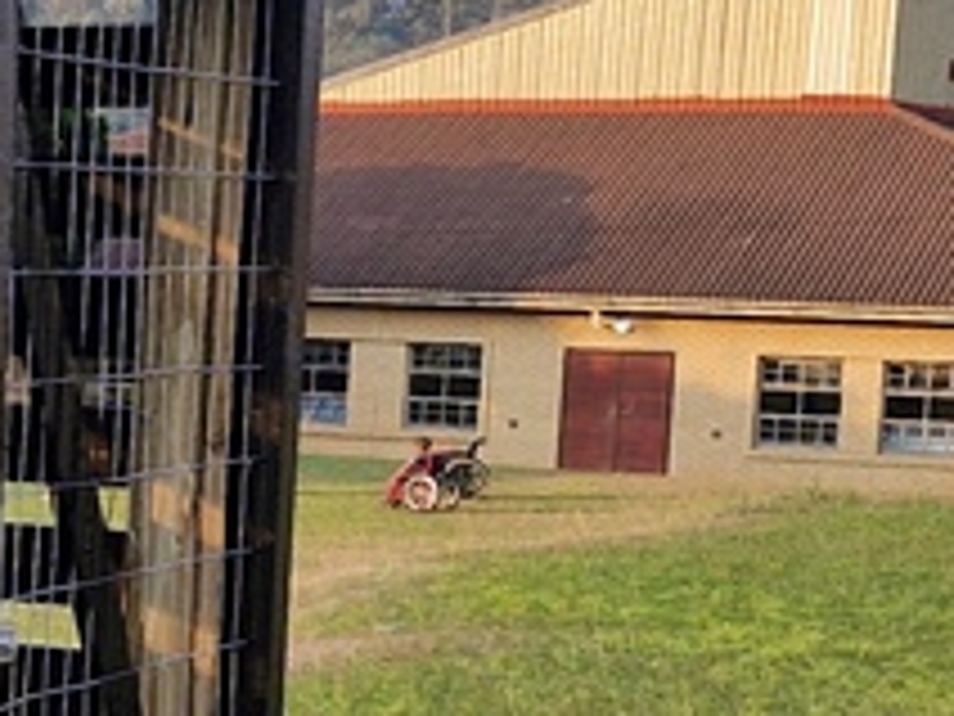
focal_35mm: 130
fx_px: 3583
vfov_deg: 11.3
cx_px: -693
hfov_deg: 13.7
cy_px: 653
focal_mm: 5.54
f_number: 1.8
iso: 50
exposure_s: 1/431
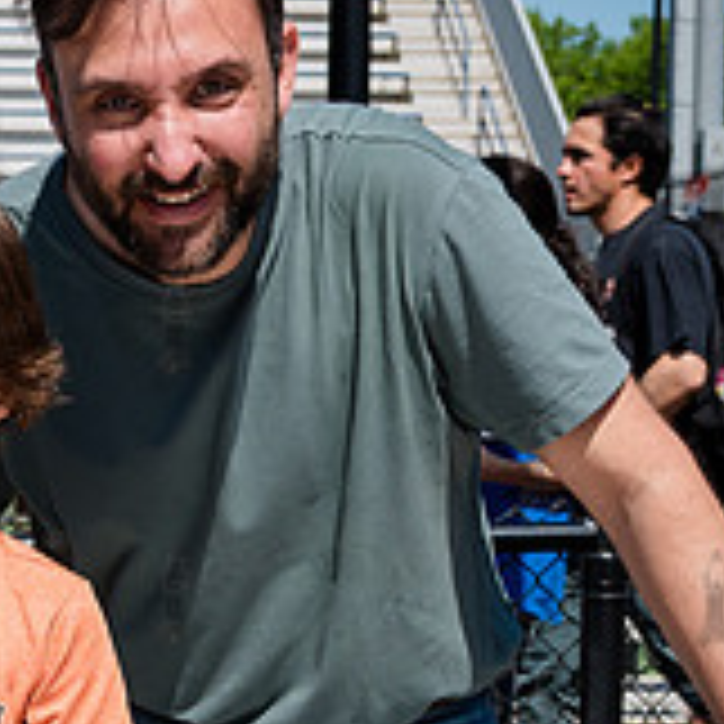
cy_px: 594
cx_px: -89
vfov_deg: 14.8
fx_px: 2769
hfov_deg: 14.5
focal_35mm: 117
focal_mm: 28
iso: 200
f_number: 4.5
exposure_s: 1/1250
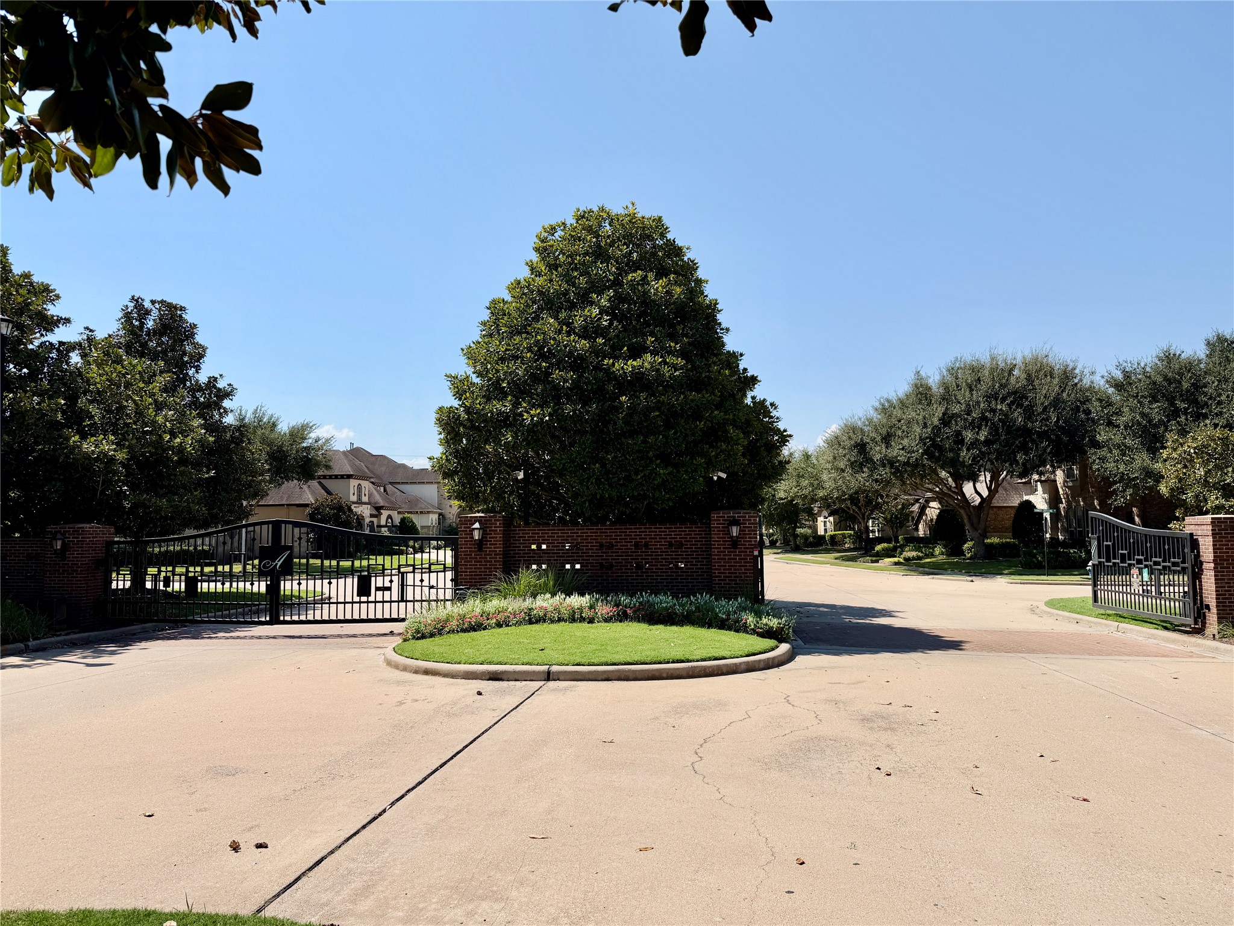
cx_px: 617
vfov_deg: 56.8
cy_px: 463
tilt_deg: +3.6
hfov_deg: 71.6
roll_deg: +0.8
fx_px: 856
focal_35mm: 24
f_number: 1.78
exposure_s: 1/7353
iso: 80
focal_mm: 6.76
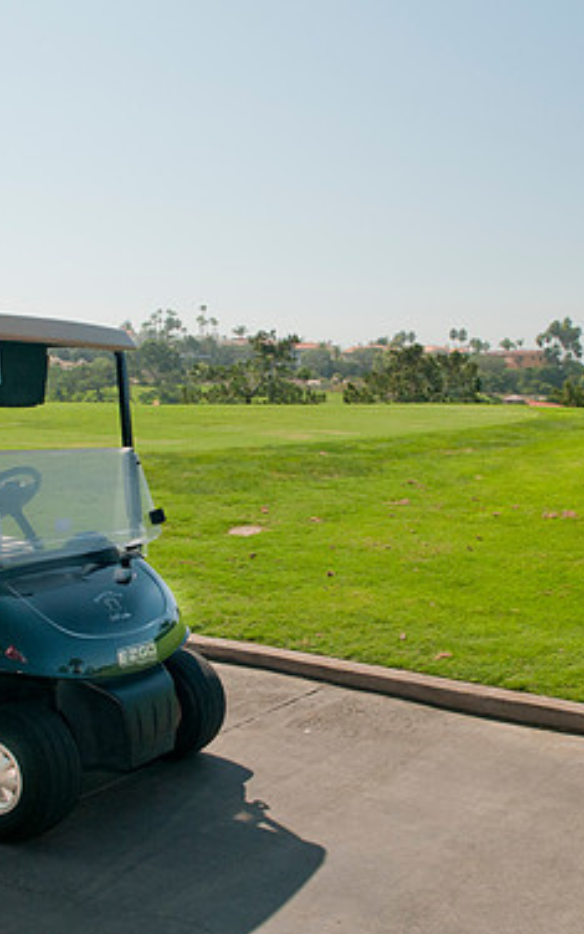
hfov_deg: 31.9
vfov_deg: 49.3
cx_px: 246
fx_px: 1019
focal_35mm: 40
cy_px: 476
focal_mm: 17
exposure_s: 1/320
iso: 400
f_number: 9
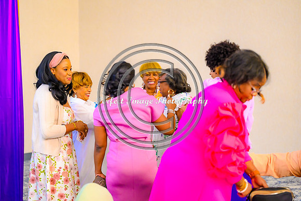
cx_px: 150
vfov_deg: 19.5
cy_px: 100
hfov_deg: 28.8
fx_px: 585
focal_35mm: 70
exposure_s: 1/40
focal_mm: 70
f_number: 2.8
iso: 2000
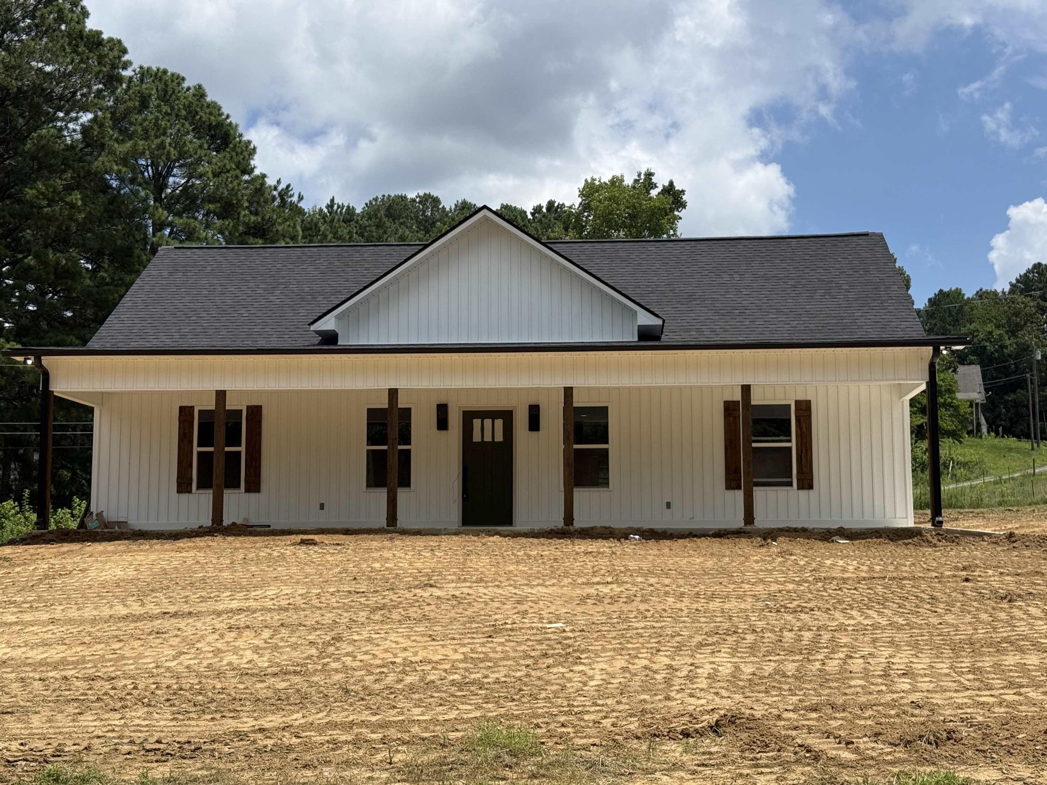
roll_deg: -0.1
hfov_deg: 38.2
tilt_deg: +7.8
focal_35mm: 50
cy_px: 393
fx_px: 1512
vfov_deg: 29.1
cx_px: 520
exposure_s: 1/7143
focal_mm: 6.76
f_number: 1.78
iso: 64
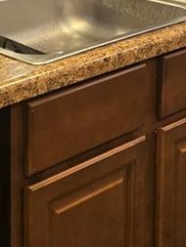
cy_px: -47
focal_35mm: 109
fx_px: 780
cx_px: 18
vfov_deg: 17.2
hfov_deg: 13.5
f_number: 1.8
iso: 500
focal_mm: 5.4
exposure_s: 1/120
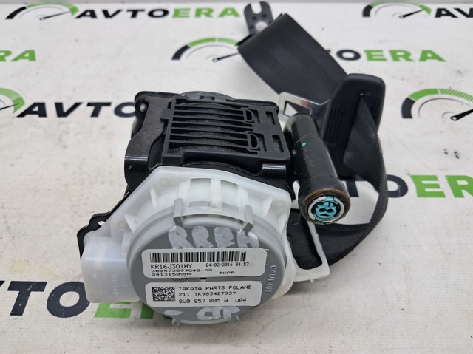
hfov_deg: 65.4
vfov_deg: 51.3
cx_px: 236
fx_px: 369
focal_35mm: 27
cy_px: 177
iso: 50
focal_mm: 4
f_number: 1.8
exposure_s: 1/50
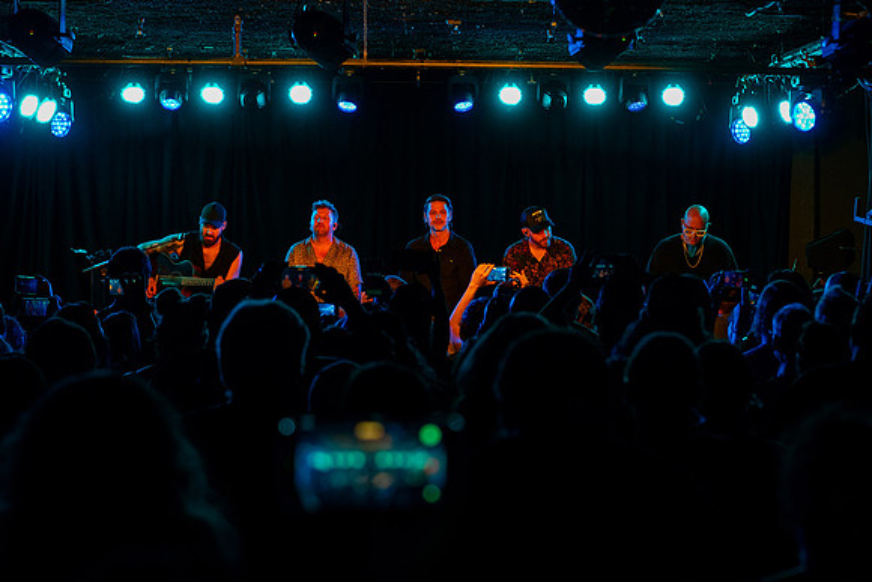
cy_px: 276
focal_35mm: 93
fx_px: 2258
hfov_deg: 21.9
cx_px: 448
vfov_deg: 14.7
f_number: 3.5
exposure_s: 1/160
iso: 2000
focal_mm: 70
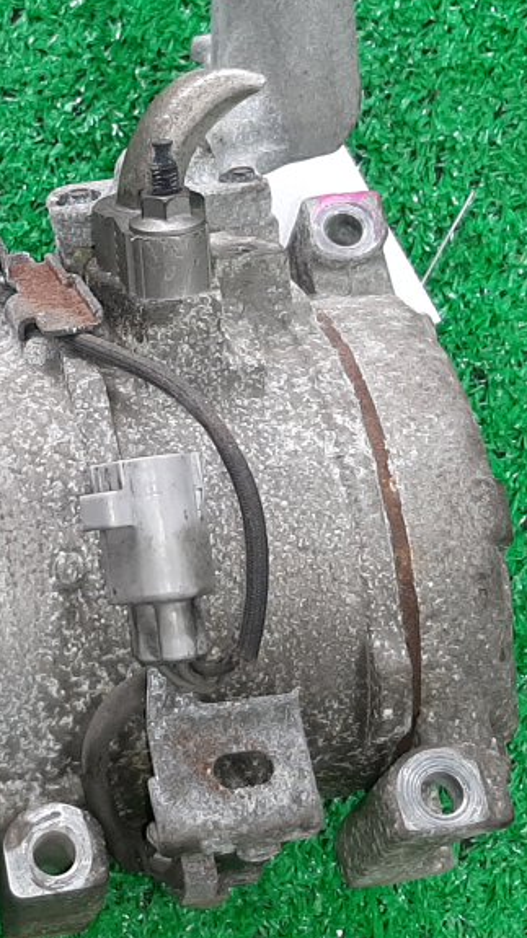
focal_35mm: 71
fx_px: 1766
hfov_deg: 16.5
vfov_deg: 29.7
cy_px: 367
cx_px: -29
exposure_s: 1/50
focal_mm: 3.93
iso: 94
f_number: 1.7
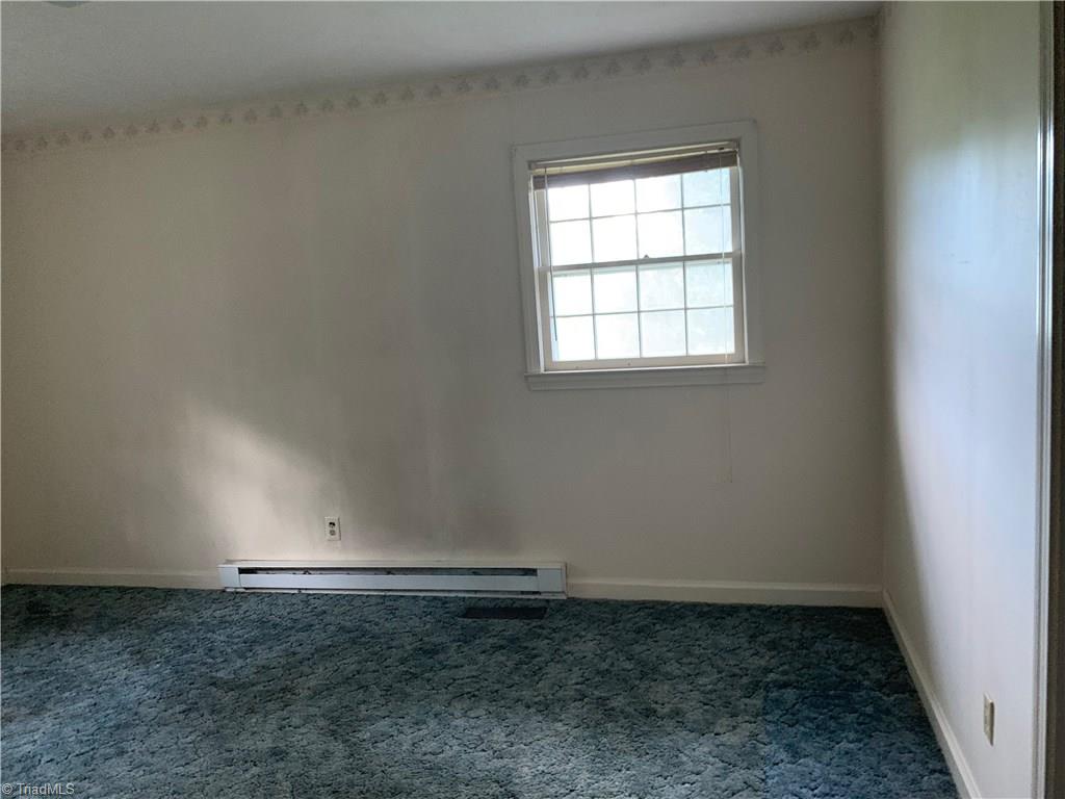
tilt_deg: -7.7
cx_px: 532
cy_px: 400
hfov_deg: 67.3
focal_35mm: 26
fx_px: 800
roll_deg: +4.7
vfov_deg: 53.1
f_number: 1.8
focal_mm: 4.25
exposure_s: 1/34
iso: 400
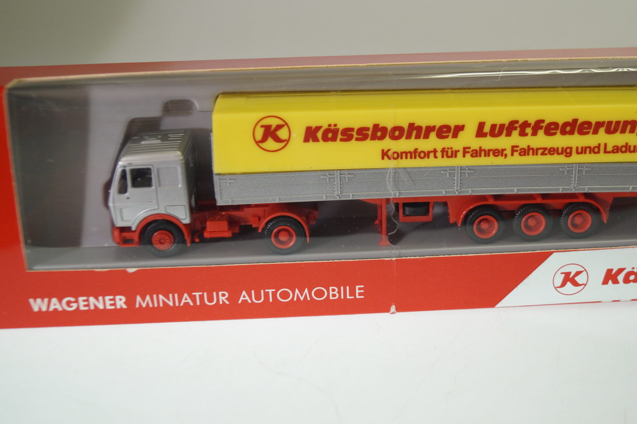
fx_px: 867
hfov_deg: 40.2
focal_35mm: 49
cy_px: 164
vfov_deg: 27.4
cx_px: 368
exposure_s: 1/160
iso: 320
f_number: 4.5
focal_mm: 26
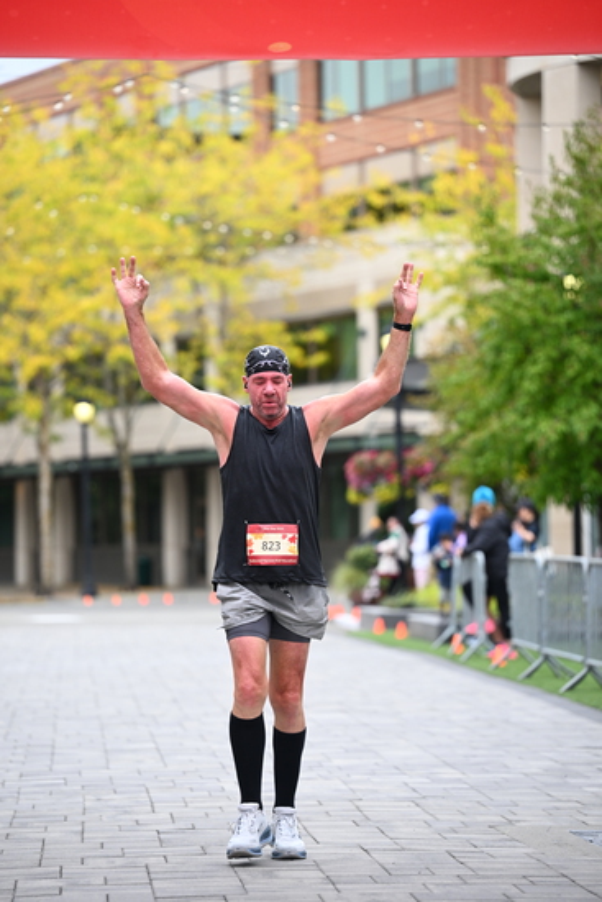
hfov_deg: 10.2
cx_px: 301
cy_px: 451
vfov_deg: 15.2
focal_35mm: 135
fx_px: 3384
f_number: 2.8
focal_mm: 135
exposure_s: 1/2000
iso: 640
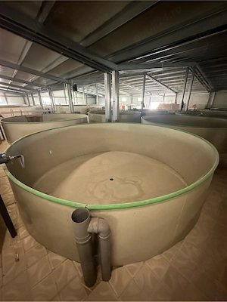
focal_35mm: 14
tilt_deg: -21.4
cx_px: 114
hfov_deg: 85.7
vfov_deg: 102.1
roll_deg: +0.2
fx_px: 122
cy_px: 151
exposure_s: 1/50
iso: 1250
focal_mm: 2.22
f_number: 2.2
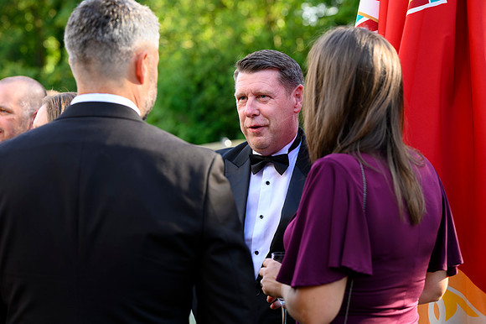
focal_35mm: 85
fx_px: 1148
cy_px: 162
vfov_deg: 16.0
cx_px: 243
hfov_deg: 23.9
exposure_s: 1/250
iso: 400
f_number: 4
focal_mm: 84
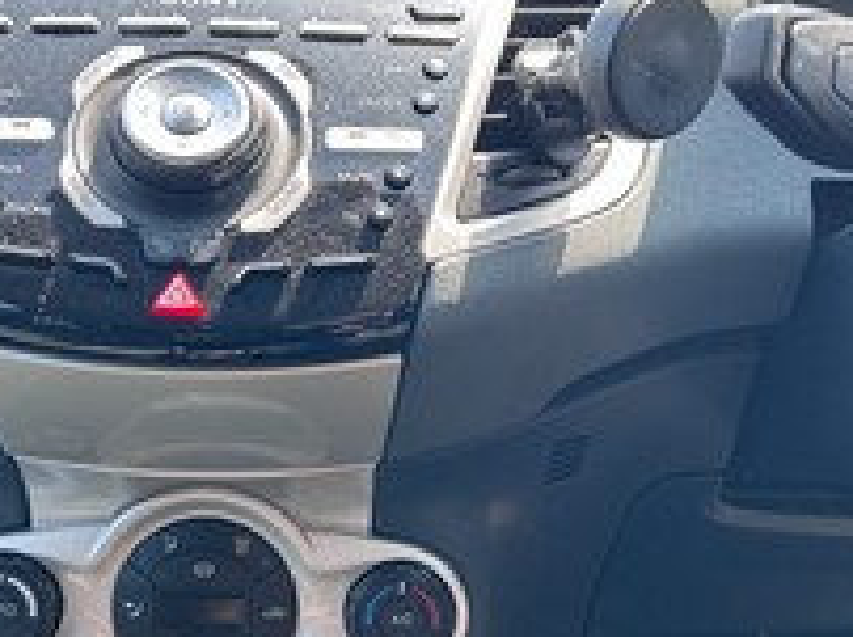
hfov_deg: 41.7
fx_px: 1108
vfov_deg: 32.0
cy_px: 397
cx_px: 296
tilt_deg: -26.4
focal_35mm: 45
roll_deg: -2.1
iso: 40
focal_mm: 5.7
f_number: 1.5
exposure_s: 1/216
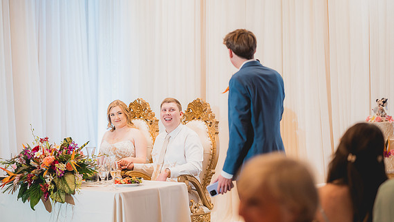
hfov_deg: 23.7
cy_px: 111
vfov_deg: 13.4
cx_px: 196
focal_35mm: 90
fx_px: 940
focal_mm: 85
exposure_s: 1/200
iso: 1250
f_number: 2.2
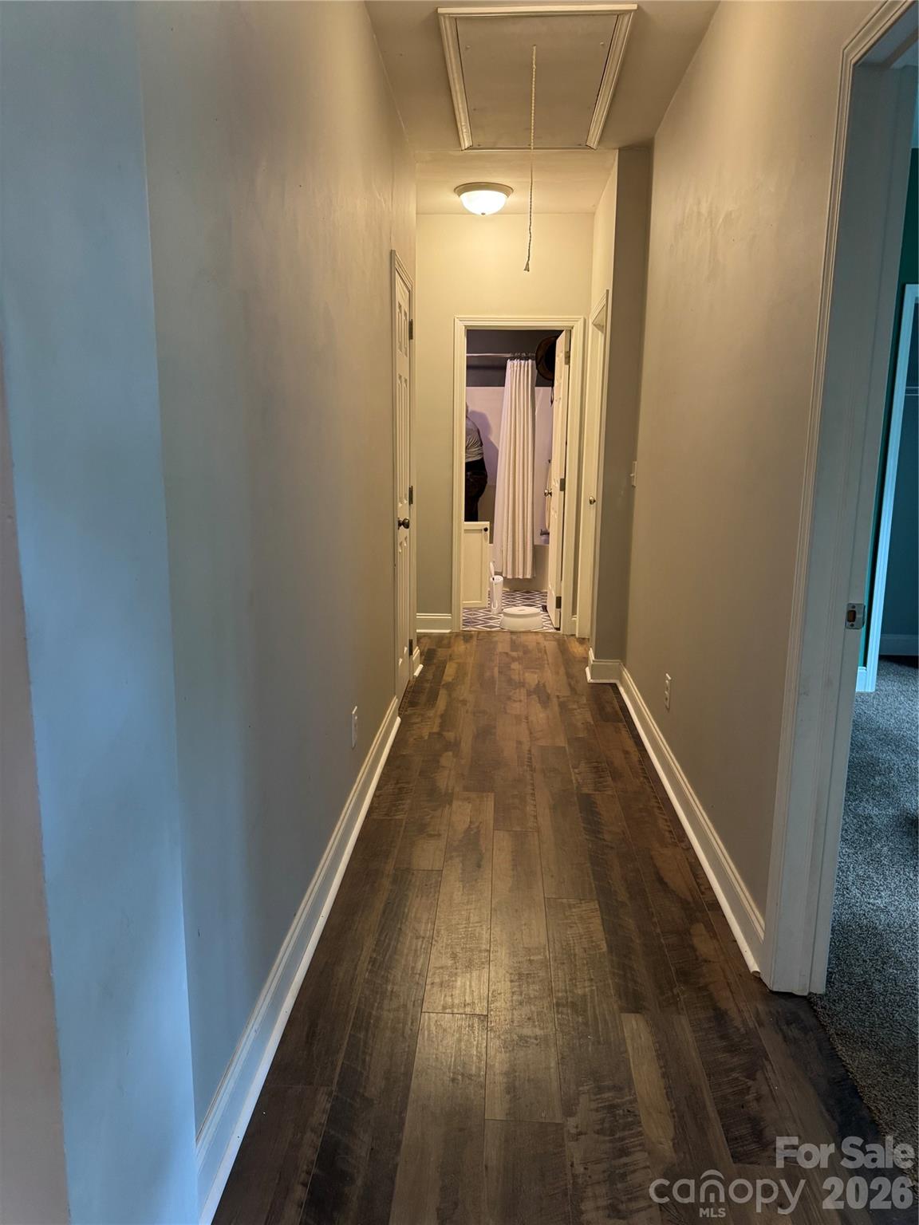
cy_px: 612
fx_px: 850
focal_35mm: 24
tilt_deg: -10.1
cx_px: 460
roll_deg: -0.1
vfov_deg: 71.6
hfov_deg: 56.8
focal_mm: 6.76
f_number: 1.78
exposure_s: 1/60
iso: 400
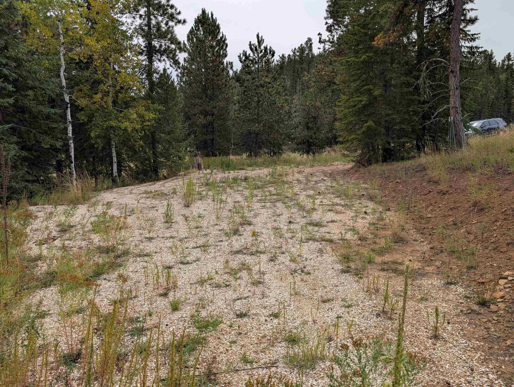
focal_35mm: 24
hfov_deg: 71.5
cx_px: 257
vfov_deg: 56.9
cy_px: 194
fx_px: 357
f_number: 1.68
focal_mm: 6.9
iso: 20
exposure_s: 1/1587
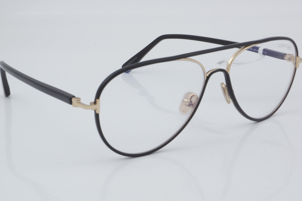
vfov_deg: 16.6
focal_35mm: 82
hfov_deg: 24.6
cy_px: 100
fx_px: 692
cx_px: 151
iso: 100
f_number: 32
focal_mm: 55
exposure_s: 1/3
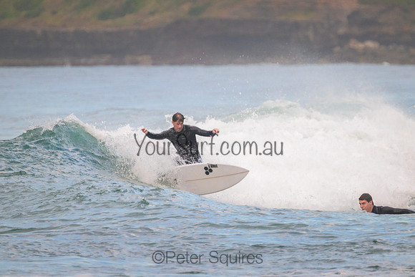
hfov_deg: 2.6
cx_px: 208
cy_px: 138
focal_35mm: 800
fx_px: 9224
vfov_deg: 1.7
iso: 2000
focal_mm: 800
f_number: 11
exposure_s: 1/640
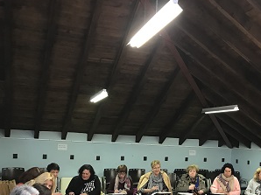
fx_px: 354
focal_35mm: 47
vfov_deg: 30.4
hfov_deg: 38.8
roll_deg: -2.9
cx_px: 211
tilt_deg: +0.6
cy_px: 142
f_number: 1.8
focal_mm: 3.99
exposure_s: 1/17
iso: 80
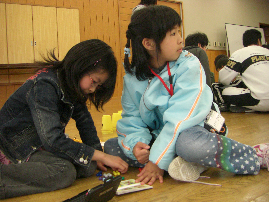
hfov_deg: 49.0
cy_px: 101
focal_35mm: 38
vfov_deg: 37.7
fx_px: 295
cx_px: 134
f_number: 3.4
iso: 400
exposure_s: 1/80
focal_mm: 6.3
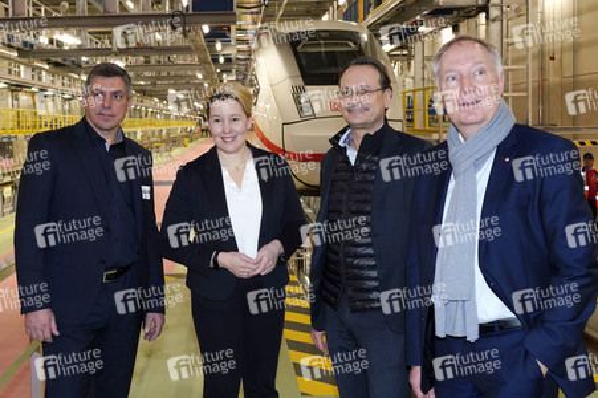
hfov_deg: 60.3
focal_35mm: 31
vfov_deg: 42.3
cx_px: 299
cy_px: 199
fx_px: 515
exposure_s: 1/80
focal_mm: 31
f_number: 6.3
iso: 1250
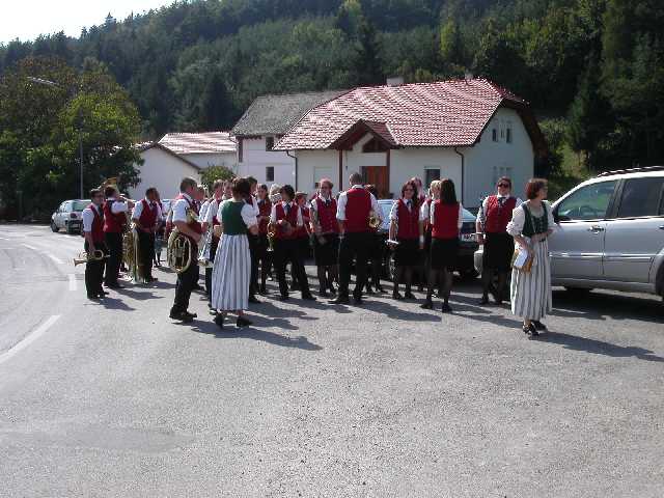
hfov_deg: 49.0
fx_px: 729
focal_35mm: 38
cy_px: 249
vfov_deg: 37.7
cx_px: 332
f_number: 8
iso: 100
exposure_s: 1/350
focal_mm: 7.8
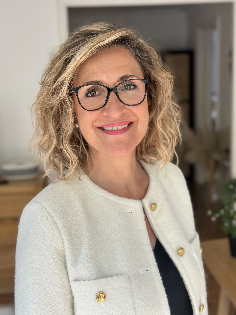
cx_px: 118
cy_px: 158
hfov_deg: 30.3
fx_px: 436
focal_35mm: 48
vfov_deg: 39.7
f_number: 1.78
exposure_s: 1/226
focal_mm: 6.86
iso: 80
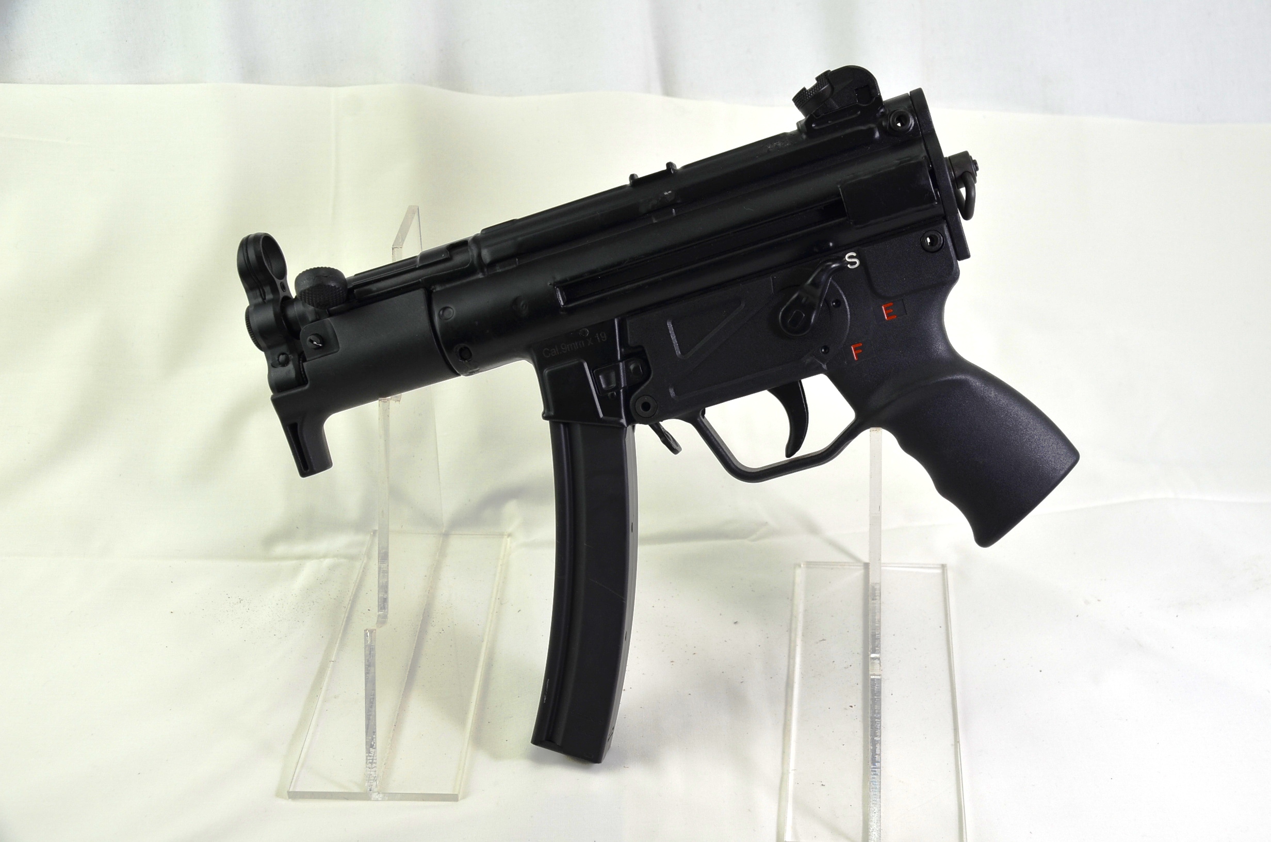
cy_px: 421
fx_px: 1480
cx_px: 636
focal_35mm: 42
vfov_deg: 31.8
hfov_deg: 46.5
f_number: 5.6
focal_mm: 28
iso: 250
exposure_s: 1/125
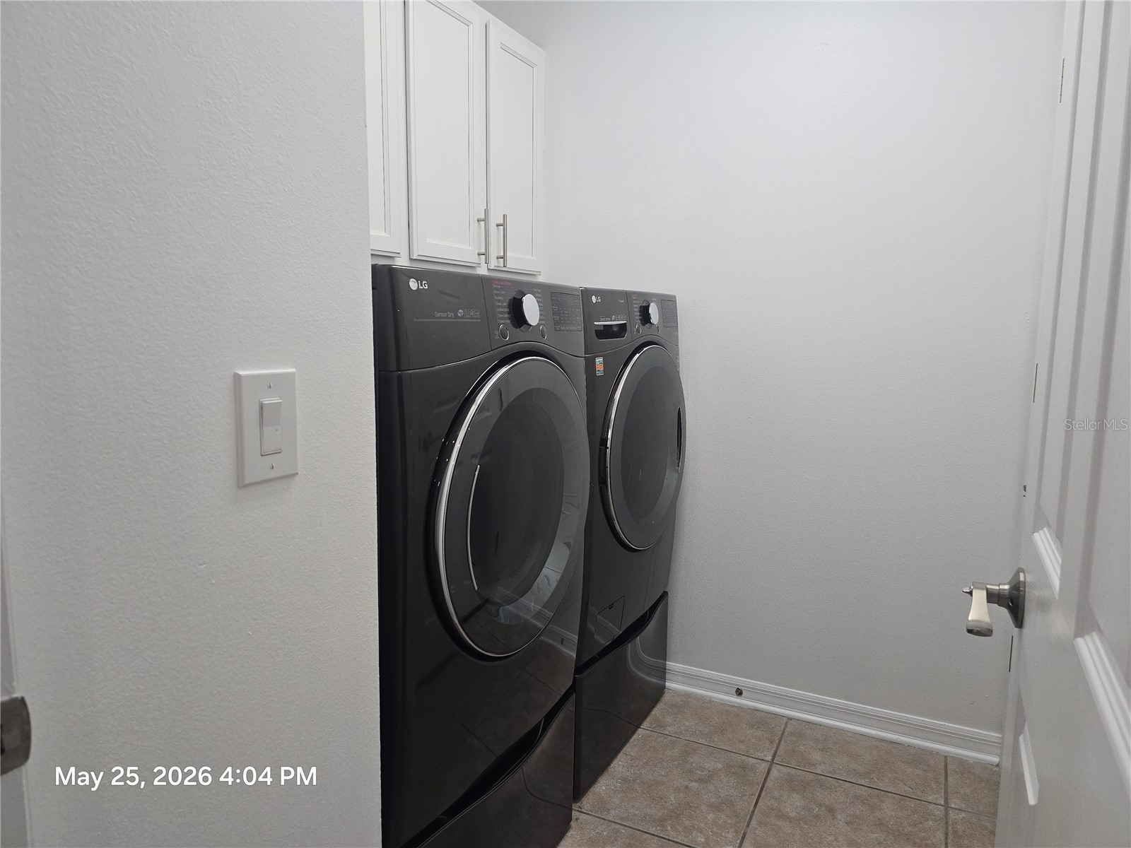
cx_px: 566
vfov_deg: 58.9
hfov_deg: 73.9
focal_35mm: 23
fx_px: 751
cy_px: 424
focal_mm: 6.3
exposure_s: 1/120
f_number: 1.7
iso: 100
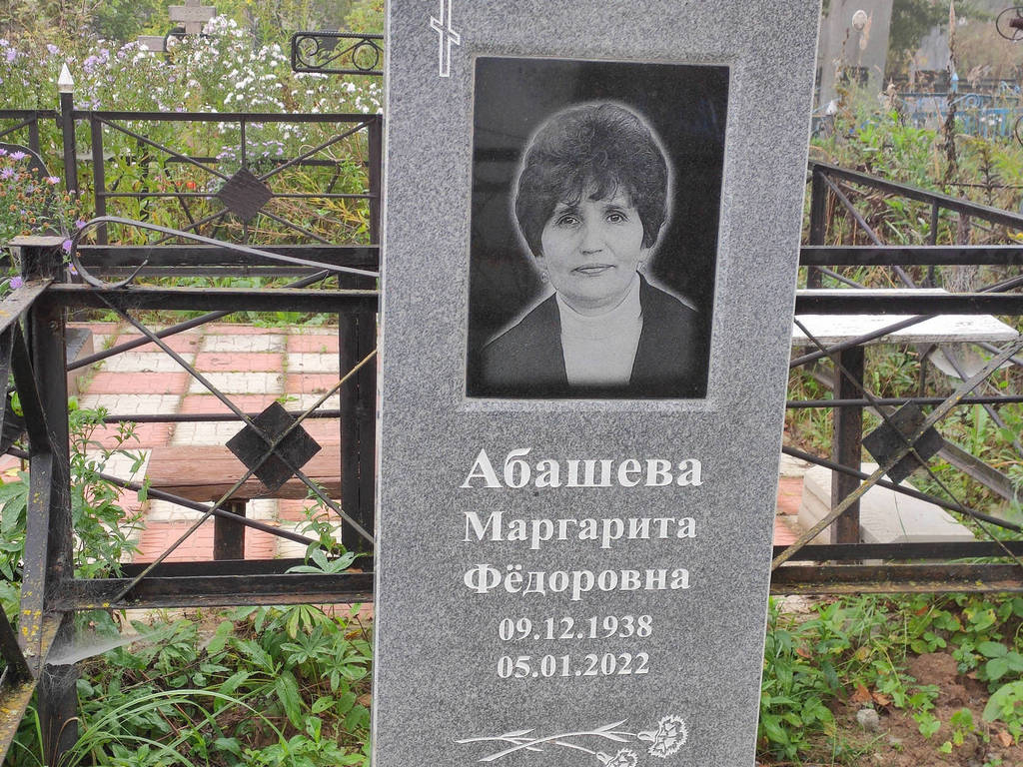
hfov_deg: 69.4
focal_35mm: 25
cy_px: 384
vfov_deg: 54.9
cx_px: 512
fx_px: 739
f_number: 1.79
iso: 58
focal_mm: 4.7
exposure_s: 1/100
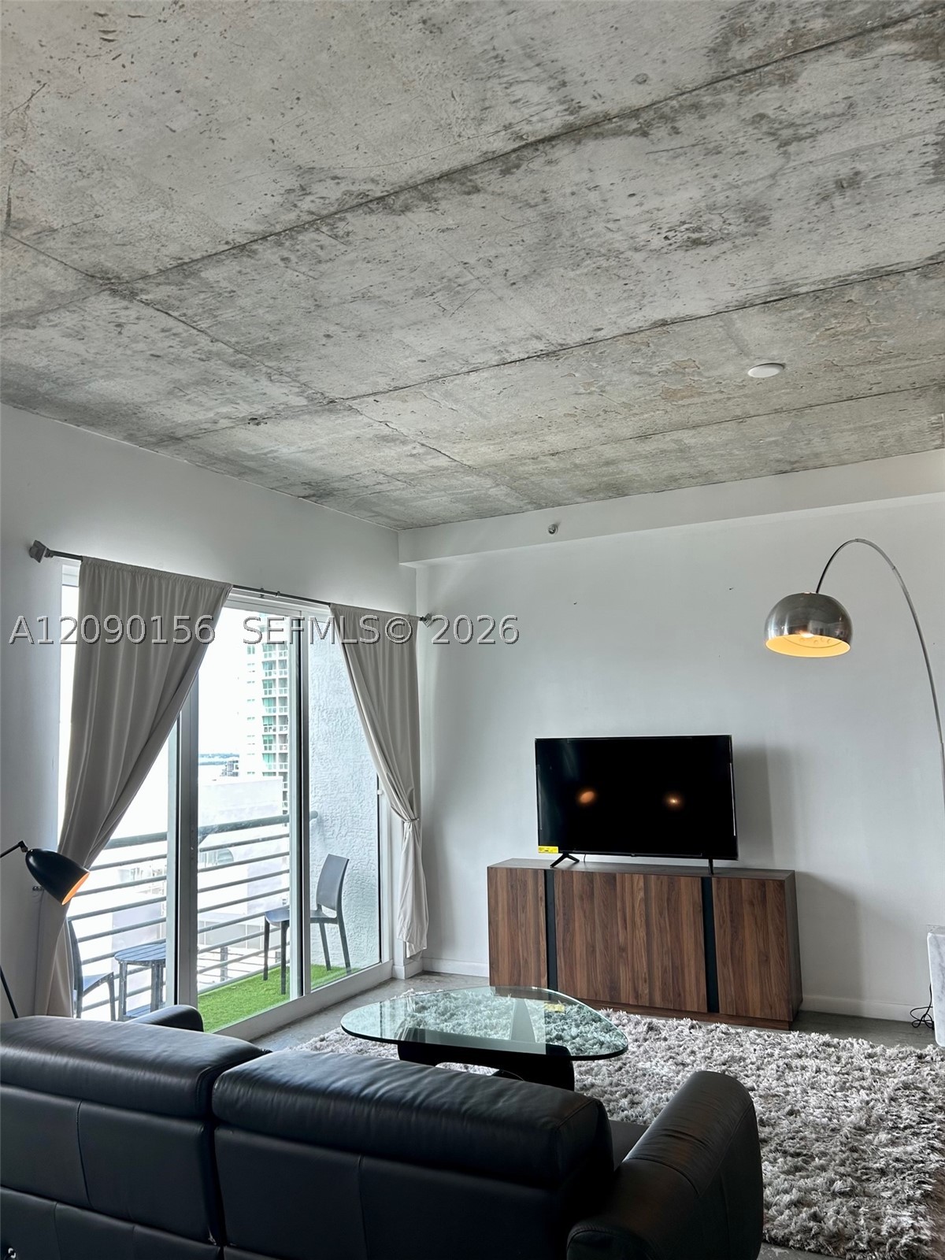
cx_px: 472
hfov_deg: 53.1
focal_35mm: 26
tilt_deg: +6.9
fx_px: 946
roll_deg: +1.5
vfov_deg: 67.3
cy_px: 630
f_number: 1.5
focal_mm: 5.7
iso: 50
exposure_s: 1/228
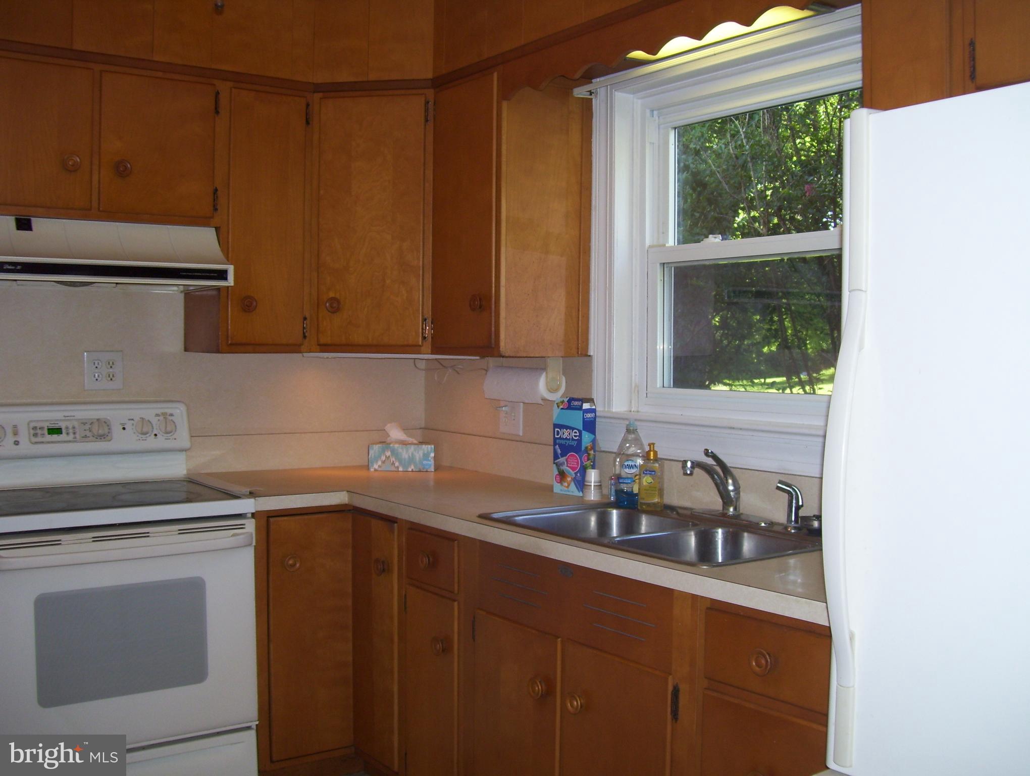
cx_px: 515
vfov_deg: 39.7
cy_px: 388
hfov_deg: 51.3
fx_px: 1073
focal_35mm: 36
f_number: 2.7
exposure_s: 1/60
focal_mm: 6
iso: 80
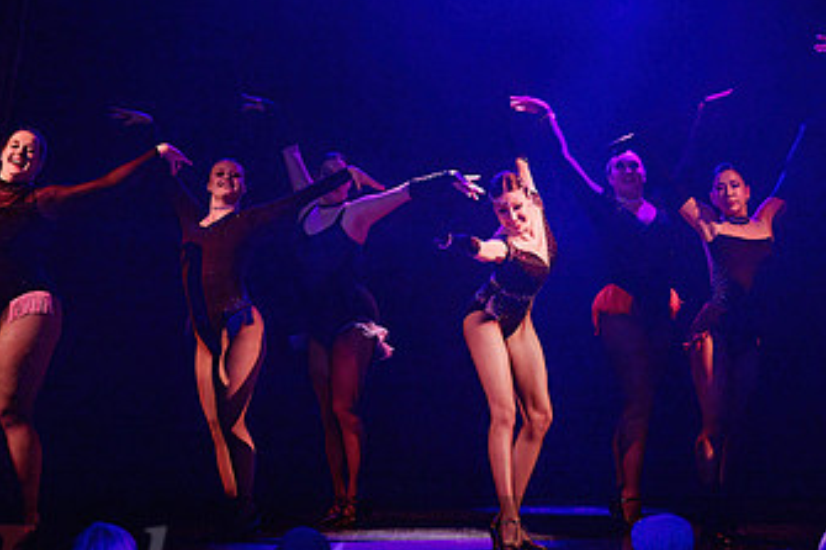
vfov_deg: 8.8
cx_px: 476
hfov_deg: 13.2
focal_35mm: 156
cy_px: 240
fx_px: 3577
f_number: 2.8
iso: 1600
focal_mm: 90
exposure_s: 1/200
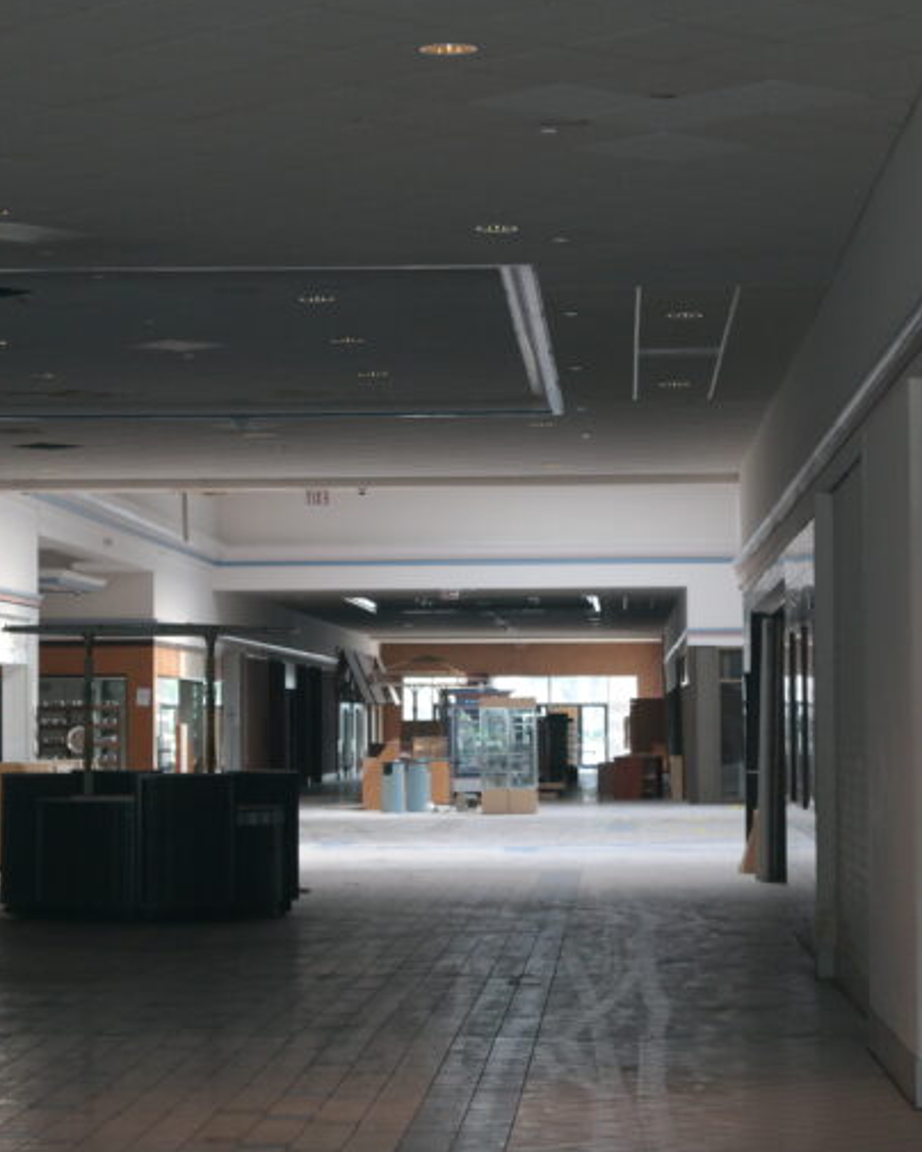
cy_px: 573
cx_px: 413
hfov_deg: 14.0
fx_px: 3752
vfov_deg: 17.5
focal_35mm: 110
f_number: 5.6
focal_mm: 50
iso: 800
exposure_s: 1/80
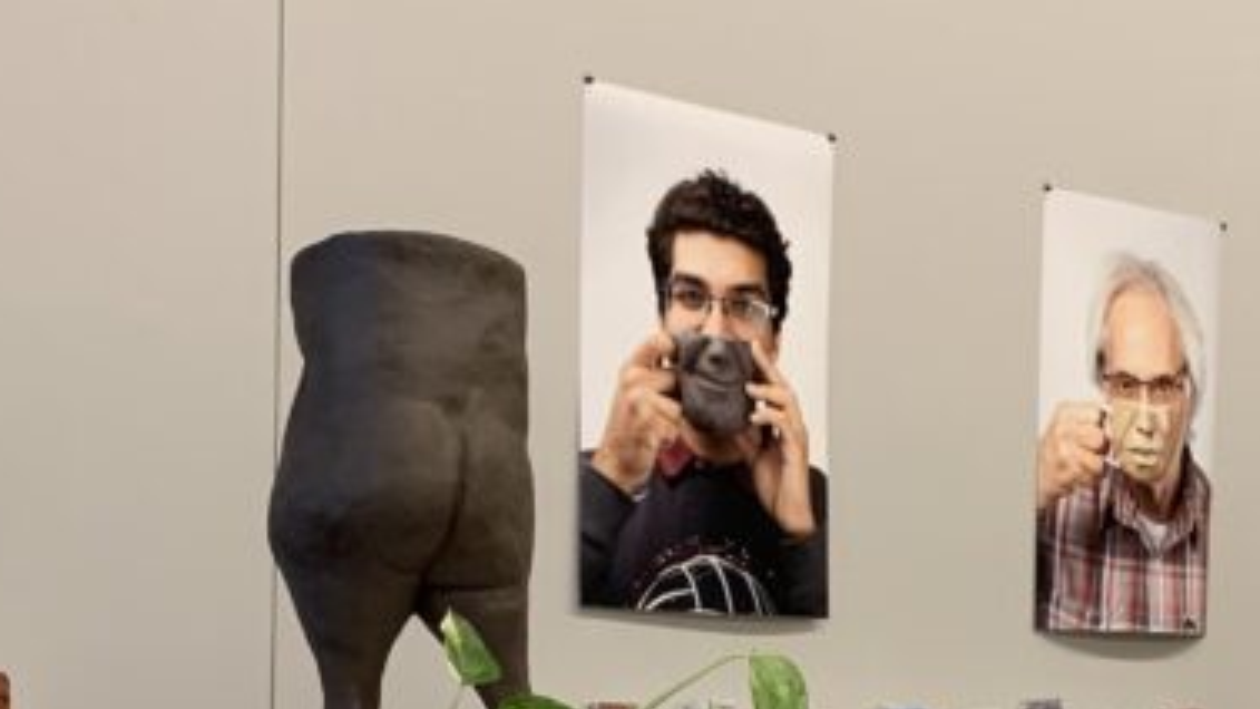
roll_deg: -2.1
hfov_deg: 27.3
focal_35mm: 77
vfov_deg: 15.2
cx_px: 859
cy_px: 826
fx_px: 2572
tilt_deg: -2.5
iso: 100
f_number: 1.8
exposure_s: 1/60
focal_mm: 4.25
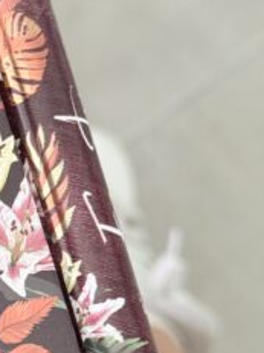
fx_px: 1211
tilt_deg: -64.1
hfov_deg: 12.3
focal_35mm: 119
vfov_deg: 16.5
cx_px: 15
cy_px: 261
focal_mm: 6.76
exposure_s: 1/40
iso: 200
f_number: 1.78
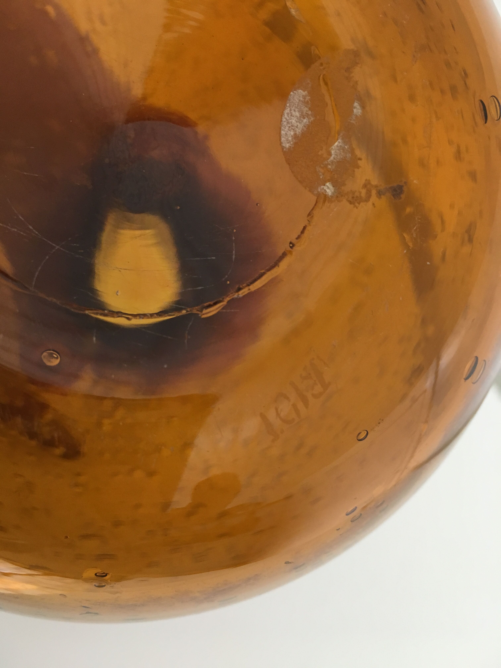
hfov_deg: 48.2
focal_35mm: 29
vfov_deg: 61.7
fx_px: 560
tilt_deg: -58.7
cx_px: 250
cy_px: 334
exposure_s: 1/33
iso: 160
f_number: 2.2
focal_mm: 4.15
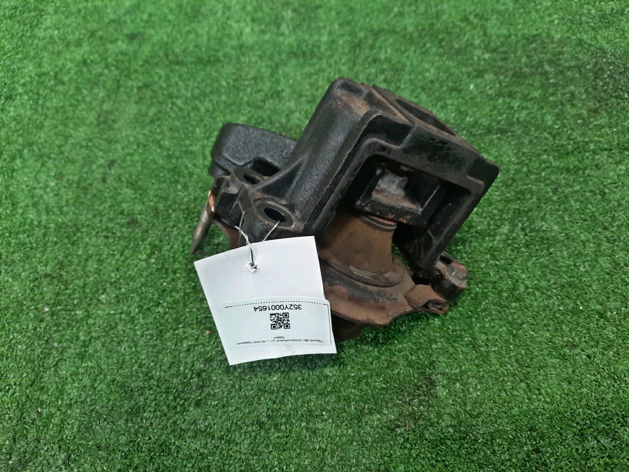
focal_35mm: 25
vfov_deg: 54.9
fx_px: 454
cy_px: 236
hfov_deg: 69.4
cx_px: 314
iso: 323
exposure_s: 1/50
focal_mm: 4.6
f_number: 2
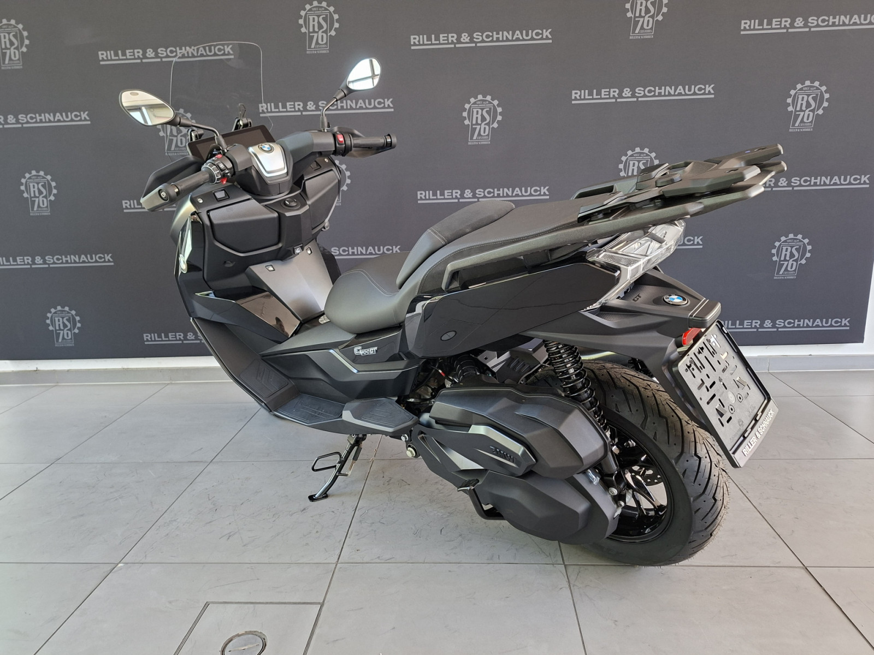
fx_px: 581
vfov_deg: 58.9
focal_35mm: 23
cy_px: 328
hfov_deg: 73.9
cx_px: 437
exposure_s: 1/60
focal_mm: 5.54
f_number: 1.8
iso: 160
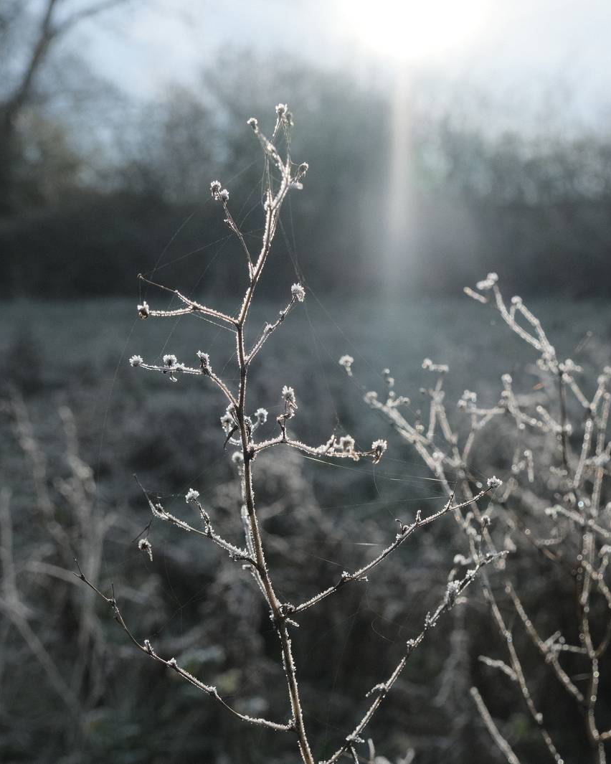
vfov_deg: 34.2
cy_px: 382
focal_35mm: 55
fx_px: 1243
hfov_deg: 27.3
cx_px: 435
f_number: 5.6
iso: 640
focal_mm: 26
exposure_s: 1/4000
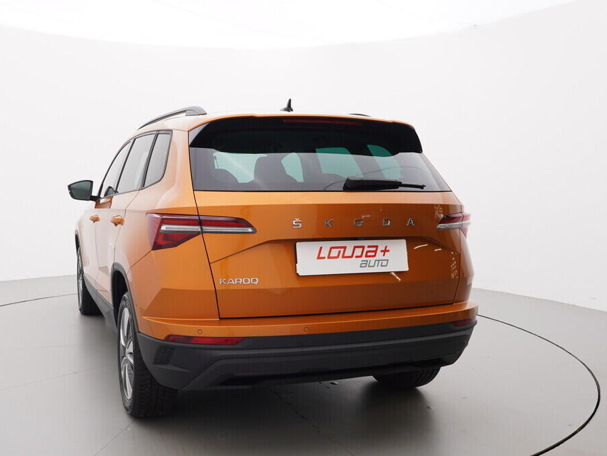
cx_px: 220
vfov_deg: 40.8
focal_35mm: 35
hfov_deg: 52.2
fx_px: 610
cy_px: 269
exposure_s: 1/80
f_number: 5
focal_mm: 15
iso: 200
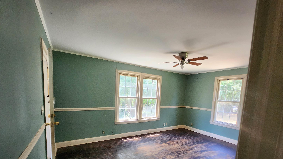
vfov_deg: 68.1
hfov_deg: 103.0
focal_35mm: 15
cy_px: 109
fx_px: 113
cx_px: 138
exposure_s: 1/60
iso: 200
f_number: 2.2
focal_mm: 1.7
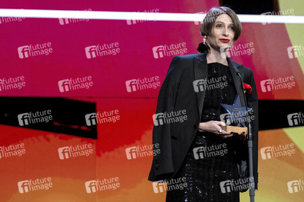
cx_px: 152
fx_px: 945
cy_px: 101
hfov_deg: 18.3
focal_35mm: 112
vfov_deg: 12.2
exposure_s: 1/320
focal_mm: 74.4
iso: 2000
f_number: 2.8
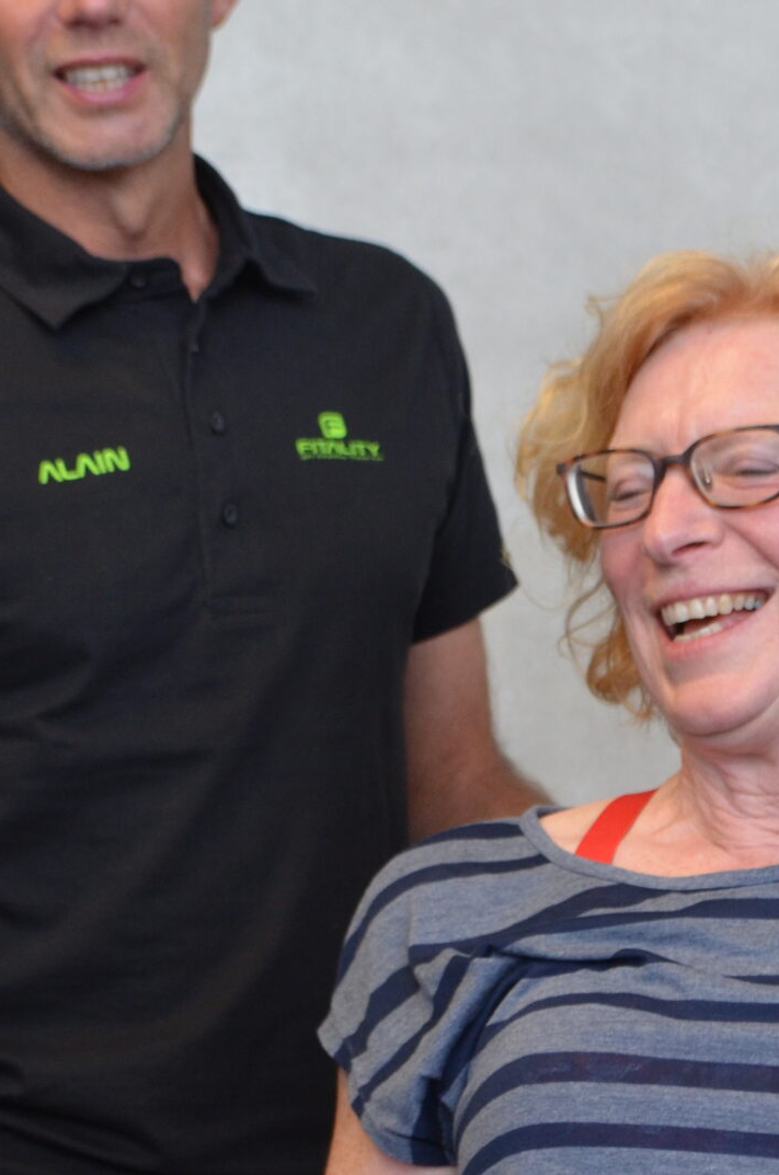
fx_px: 4433
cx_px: 502
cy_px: 721
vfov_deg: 15.1
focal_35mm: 136
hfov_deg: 10.0
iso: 800
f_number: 5
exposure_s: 1/50
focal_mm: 38
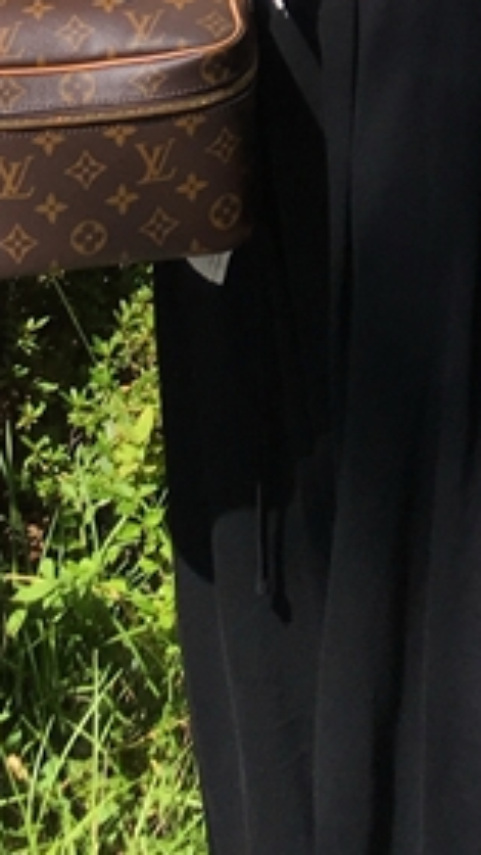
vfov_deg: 15.0
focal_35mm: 121
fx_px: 2743
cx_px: 460
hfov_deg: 10.0
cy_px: -771
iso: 25
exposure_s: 1/1131
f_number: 2.2
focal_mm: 4.15
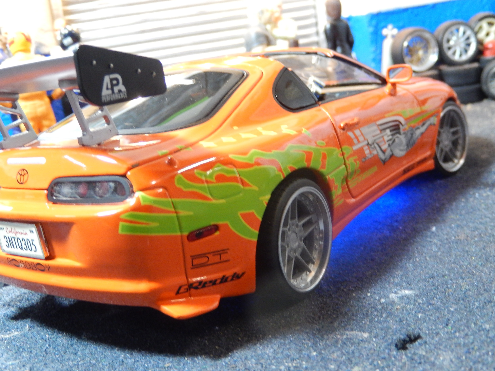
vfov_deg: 32.2
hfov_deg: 42.1
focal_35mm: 45
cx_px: 248
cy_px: 186
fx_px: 643
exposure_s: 1/8
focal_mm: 8.1
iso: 450
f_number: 4.3
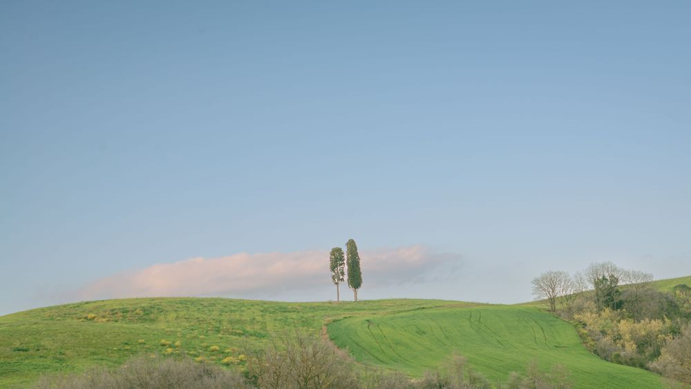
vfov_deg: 8.6
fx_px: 2592
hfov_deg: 15.2
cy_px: 165
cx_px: 346
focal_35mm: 141
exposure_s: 1/400
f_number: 5.6
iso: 320
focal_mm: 135
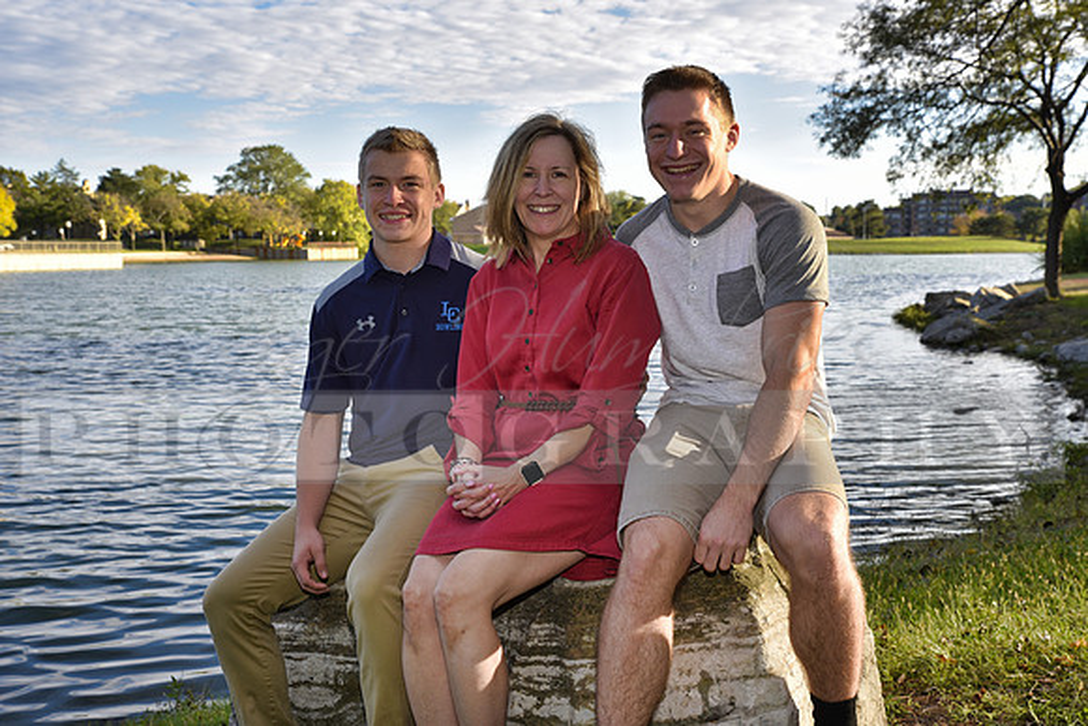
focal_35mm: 45
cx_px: 544
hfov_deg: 43.6
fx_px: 1360
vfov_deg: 29.9
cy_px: 363
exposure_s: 1/200
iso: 200
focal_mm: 45
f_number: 7.1
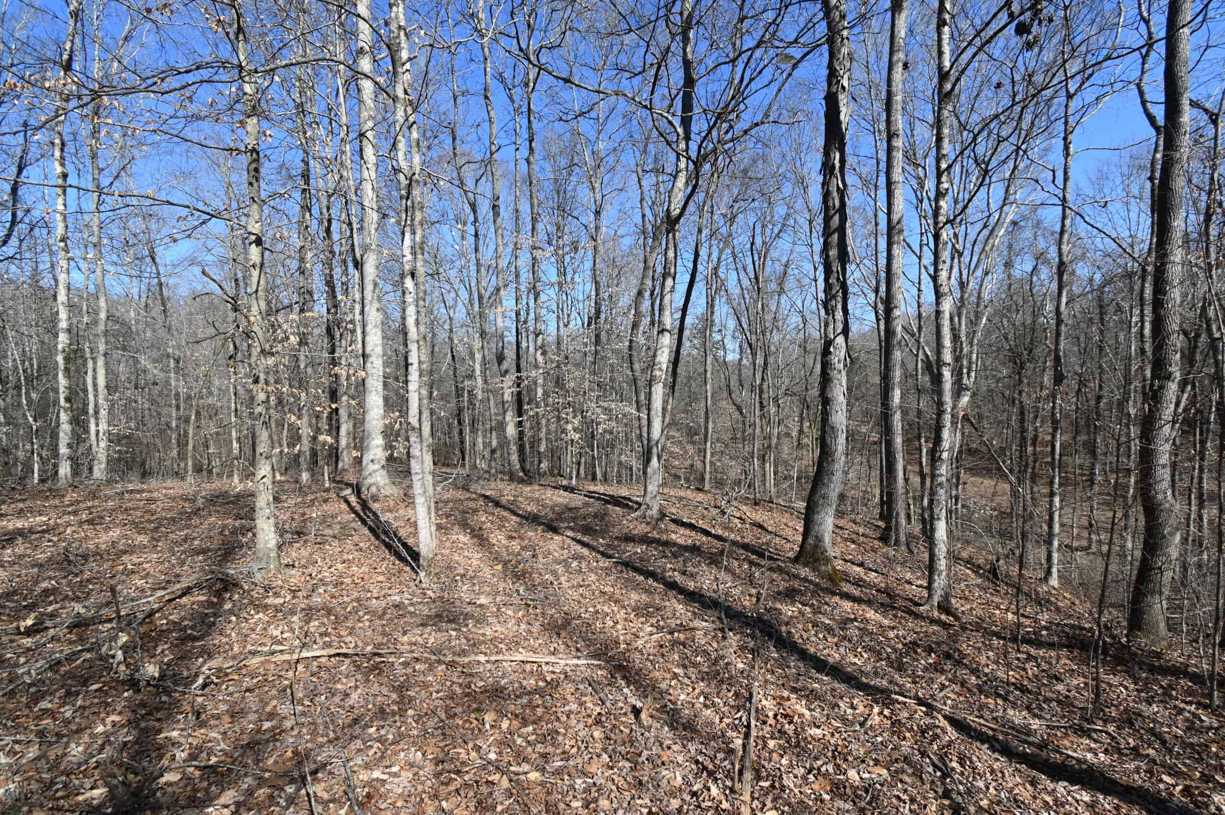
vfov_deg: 77.3
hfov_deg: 100.4
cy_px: 408
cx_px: 612
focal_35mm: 15
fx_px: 510
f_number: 6.3
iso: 100
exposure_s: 1/320
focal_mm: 10
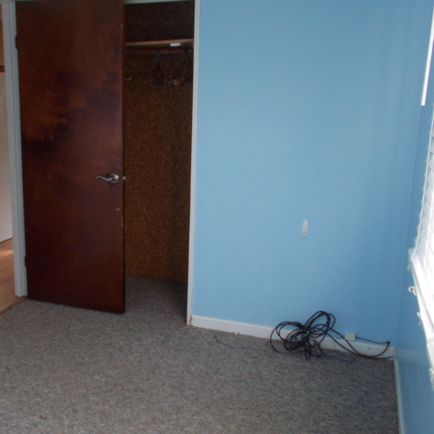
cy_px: 209
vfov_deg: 44.9
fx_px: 525
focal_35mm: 37
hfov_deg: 44.5
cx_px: 158
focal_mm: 4.6
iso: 125
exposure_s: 1/25
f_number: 3.2
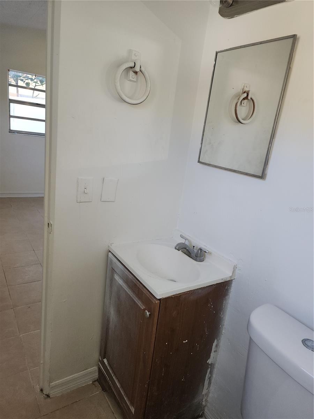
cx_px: 157
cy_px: 210
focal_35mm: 23
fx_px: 278
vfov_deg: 73.9
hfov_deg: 58.9
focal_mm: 6.4
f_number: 1.8
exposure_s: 1/60
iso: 50
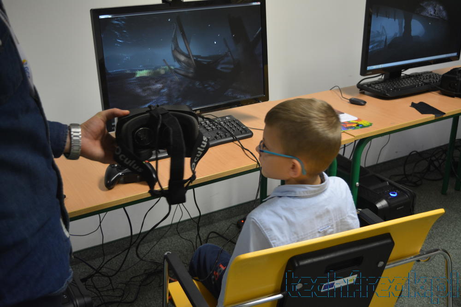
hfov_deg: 45.0
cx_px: 230
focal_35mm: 44
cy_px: 154
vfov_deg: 30.9
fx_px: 557
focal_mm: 29
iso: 800
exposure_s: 1/50
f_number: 4.2
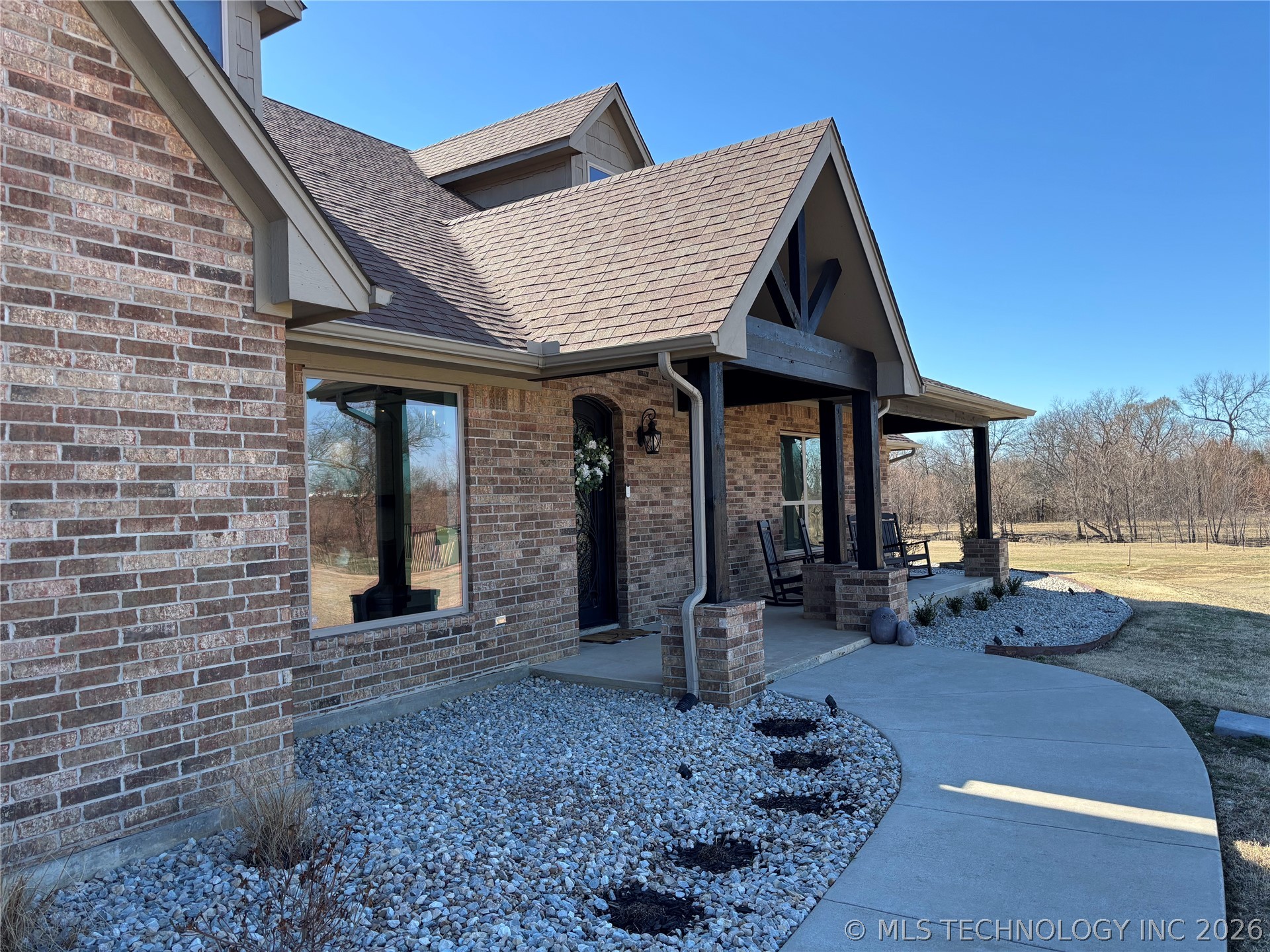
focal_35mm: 26
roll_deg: +2.3
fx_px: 954
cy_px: 476
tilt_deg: +2.2
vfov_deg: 53.1
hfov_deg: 67.3
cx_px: 635
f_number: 1.6
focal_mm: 5.96
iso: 50
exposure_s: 1/1139
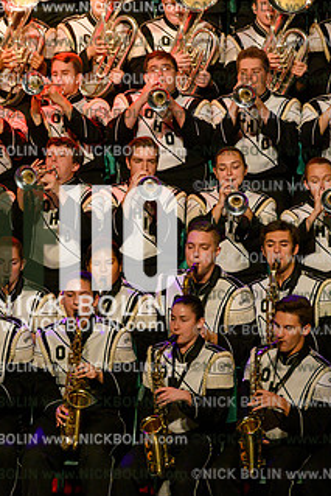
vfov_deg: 5.7
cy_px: 259
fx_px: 5014
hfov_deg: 3.8
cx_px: 67
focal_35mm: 364
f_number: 4
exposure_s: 1/500
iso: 5000
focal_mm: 200
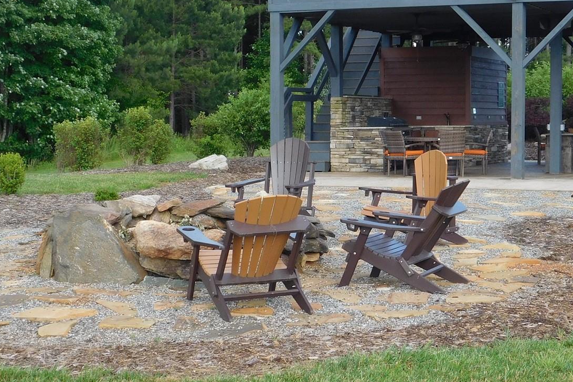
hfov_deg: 25.9
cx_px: 345
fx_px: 1241
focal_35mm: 78
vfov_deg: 17.5
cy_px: 211
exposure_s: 1/320
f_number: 3.6
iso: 125
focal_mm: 7.1
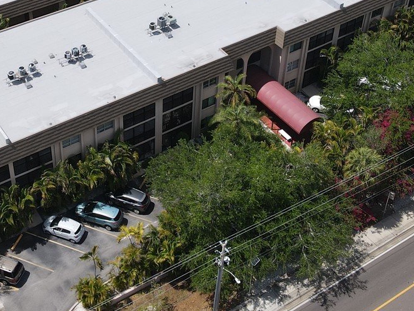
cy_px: 50
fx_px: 694
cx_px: 143
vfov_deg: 24.7
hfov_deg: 33.0
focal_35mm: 58
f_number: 2.8
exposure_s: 1/60
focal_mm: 4.5
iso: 100
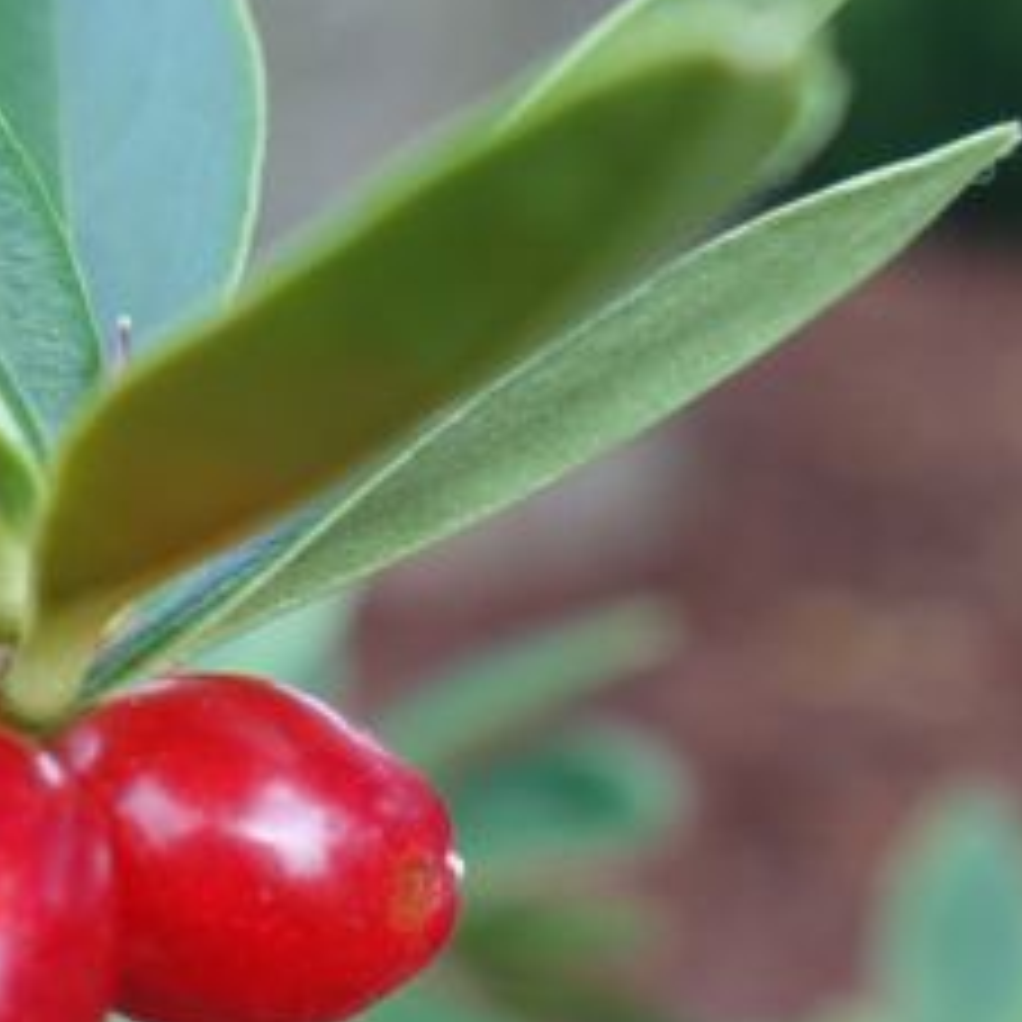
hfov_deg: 12.9
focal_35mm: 134
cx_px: 50
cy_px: 1081
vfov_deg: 12.8
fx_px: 4476
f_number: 2.8
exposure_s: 1/100
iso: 125
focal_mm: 10.4
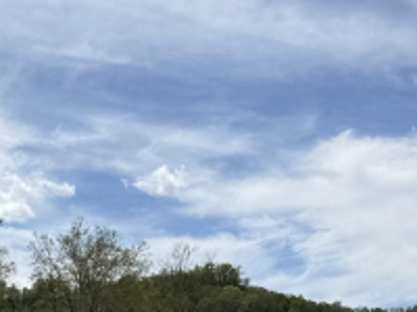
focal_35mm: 80
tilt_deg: -2.3
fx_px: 964
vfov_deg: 16.6
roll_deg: +0.8
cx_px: 109
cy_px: 485
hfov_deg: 24.2
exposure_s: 1/7353
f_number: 1.78
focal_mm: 6.76
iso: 80
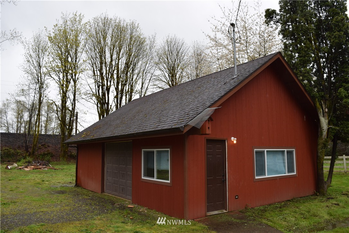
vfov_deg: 47.9
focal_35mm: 27
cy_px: 116
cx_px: 174
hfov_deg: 67.4
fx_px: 262
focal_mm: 18
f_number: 6.3
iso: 100
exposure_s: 1/160
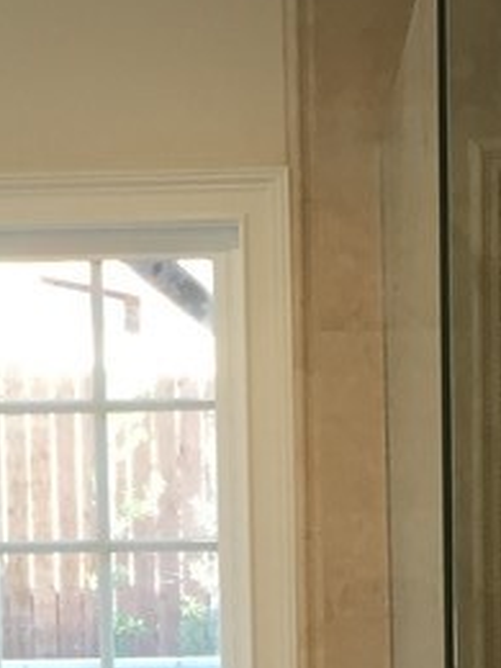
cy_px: 768
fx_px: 2200
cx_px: 239
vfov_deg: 16.6
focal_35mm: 114
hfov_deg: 13.0
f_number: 2.2
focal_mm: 4.15
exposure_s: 1/30
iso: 64
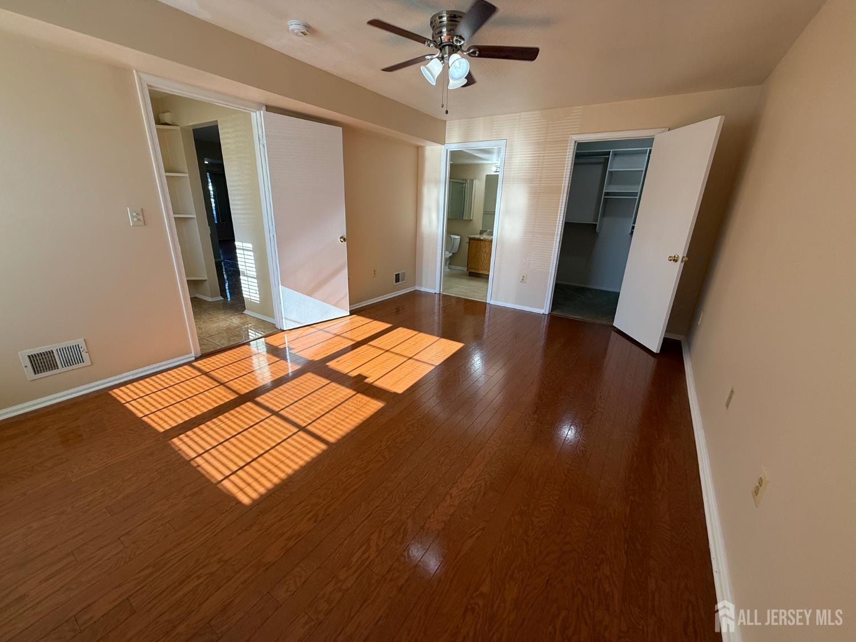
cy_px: 321
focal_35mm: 14
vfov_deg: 85.7
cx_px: 428
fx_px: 346
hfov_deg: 102.1
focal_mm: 2.22
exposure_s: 1/217
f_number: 2.2
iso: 64
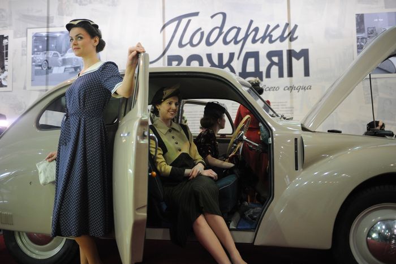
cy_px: 132
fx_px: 374
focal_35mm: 34
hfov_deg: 55.8
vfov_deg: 38.8
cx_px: 198
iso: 2500
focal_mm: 34
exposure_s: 1/320
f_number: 2.8
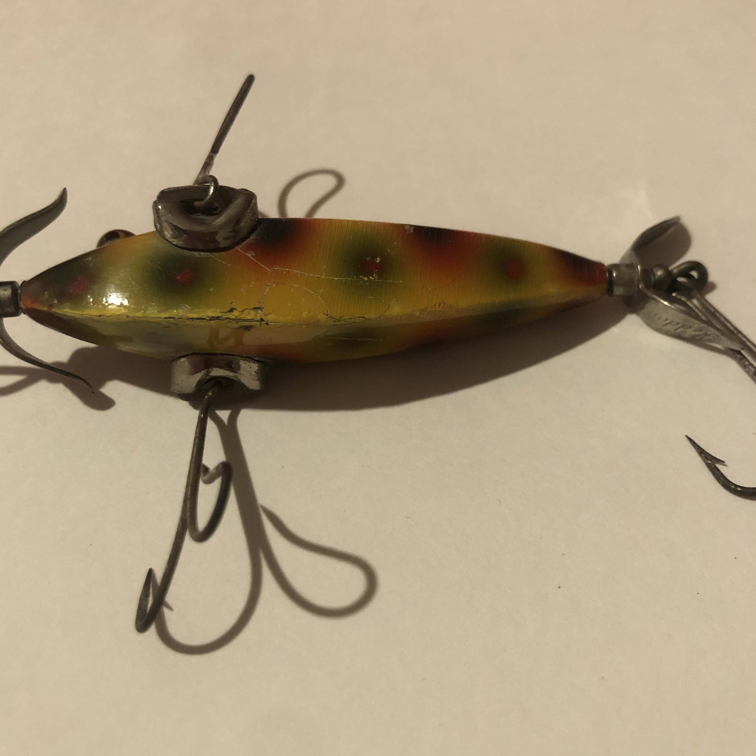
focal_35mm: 34
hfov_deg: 48.5
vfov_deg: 48.4
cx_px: 376
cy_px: 365
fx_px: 840
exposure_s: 1/13
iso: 100
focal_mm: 3.99
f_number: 1.8
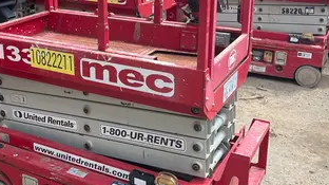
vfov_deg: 23.7
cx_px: 123
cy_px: 47
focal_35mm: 50
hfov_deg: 41.1
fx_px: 436
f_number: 1.6
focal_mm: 5.1
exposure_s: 1/935
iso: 50
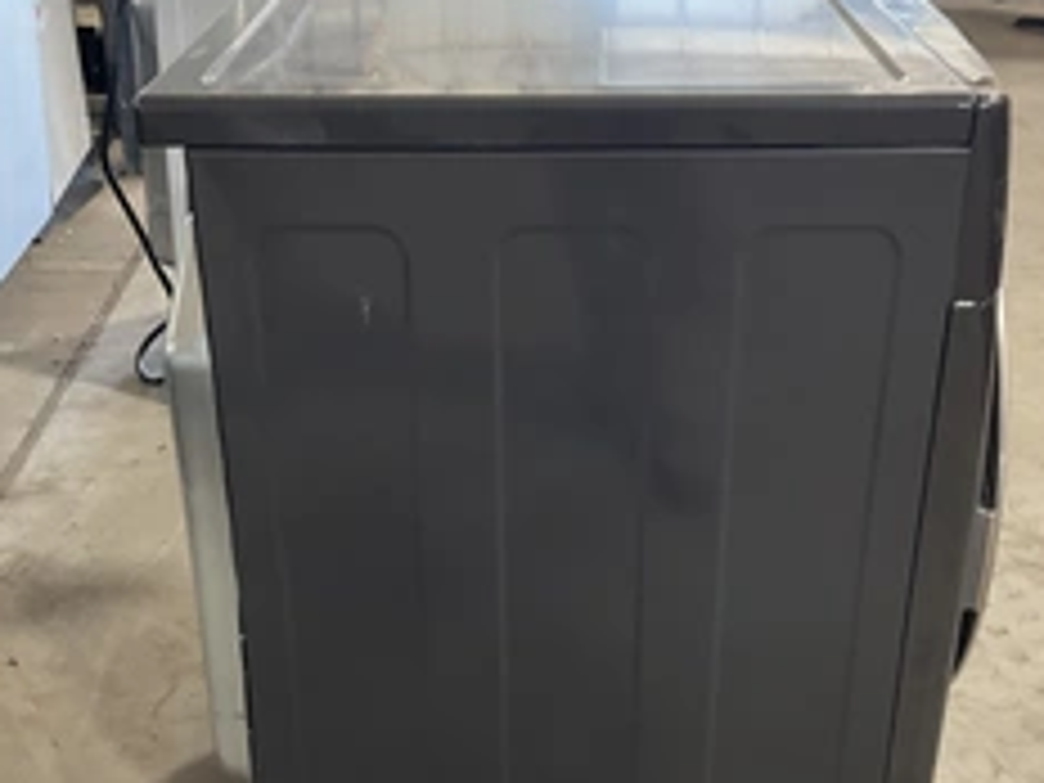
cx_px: 536
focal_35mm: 50
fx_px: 1508
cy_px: 504
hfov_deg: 38.2
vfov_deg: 29.0
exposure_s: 1/60
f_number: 1.8
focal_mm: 3
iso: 160
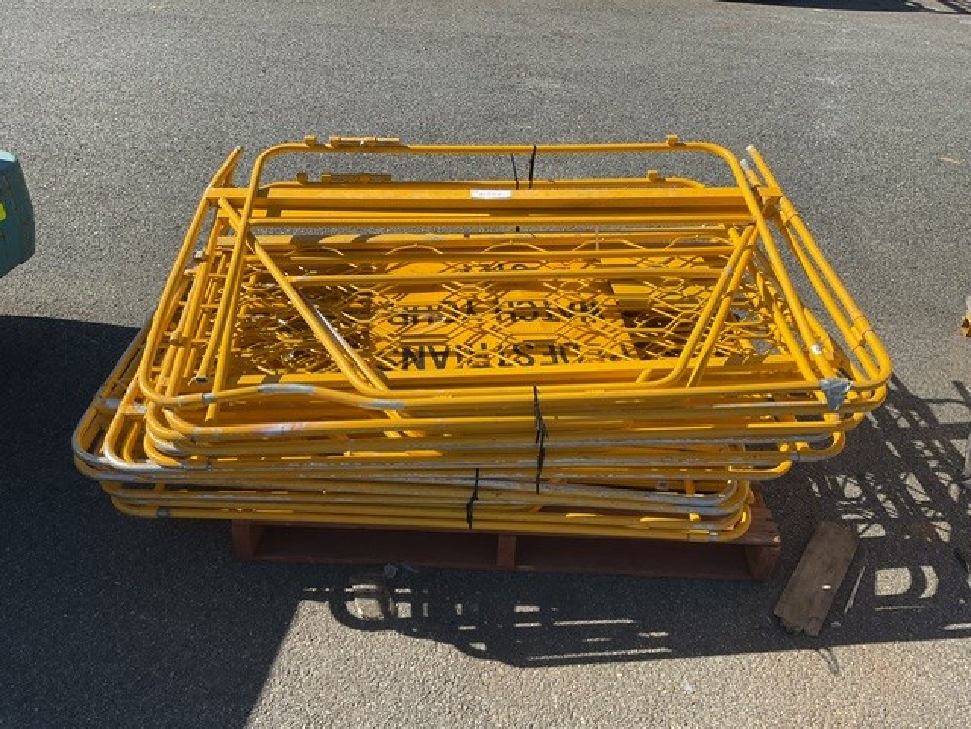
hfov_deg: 61.7
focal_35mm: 29
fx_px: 813
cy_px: 364
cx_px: 486
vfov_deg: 48.2
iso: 16
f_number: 1.8
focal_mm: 3
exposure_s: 1/1577
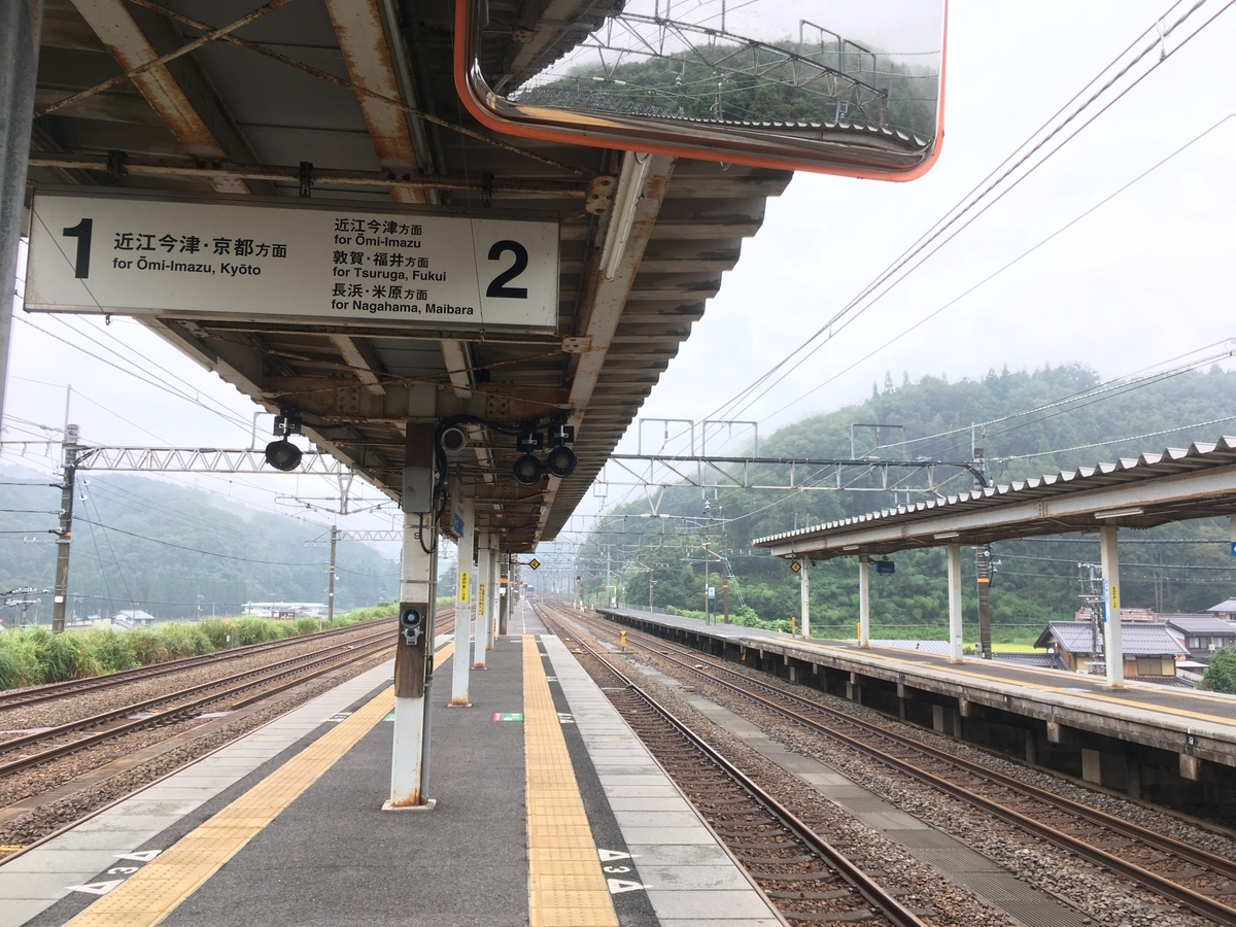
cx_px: 618
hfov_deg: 61.7
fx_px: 1035
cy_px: 464
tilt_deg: +7.0
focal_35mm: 29
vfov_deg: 48.2
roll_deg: -1.3
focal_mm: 4.15
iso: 25
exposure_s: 1/120
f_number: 2.2
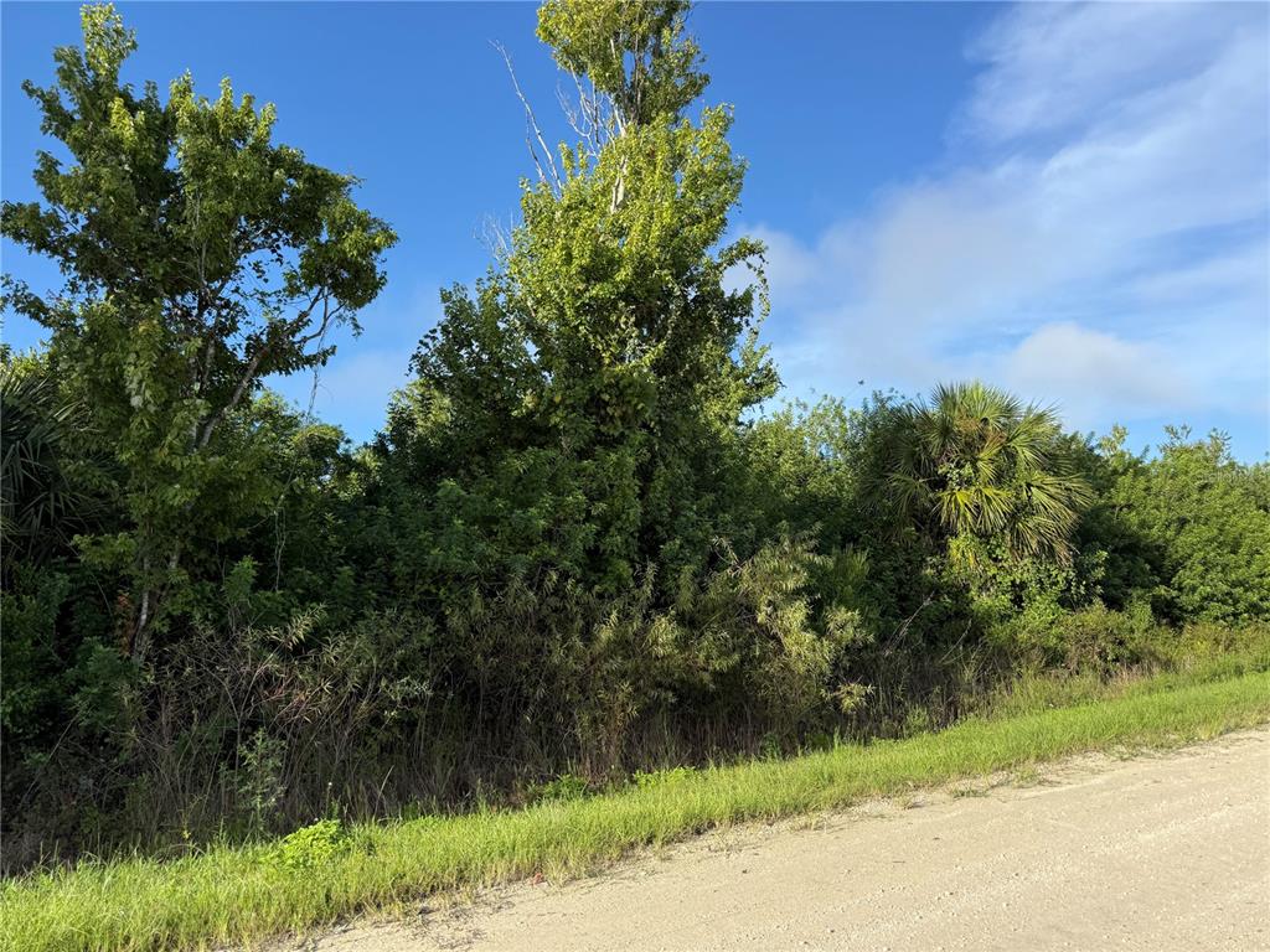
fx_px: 881
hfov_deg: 71.6
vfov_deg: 56.8
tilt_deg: +7.9
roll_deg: +2.9
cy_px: 476
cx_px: 635
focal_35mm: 24
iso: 80
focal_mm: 6.76
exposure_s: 1/2445
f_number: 1.78
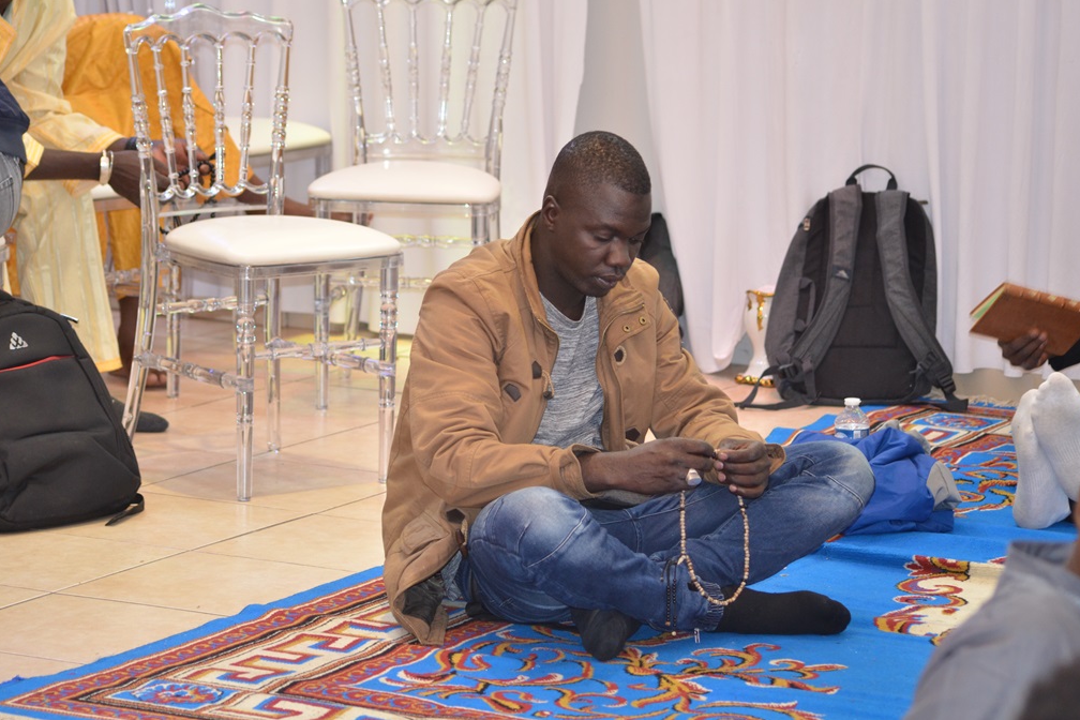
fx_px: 4335
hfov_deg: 14.2
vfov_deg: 9.5
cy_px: 359
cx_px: 541
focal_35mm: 145
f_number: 4
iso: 800
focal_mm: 95
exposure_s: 1/60
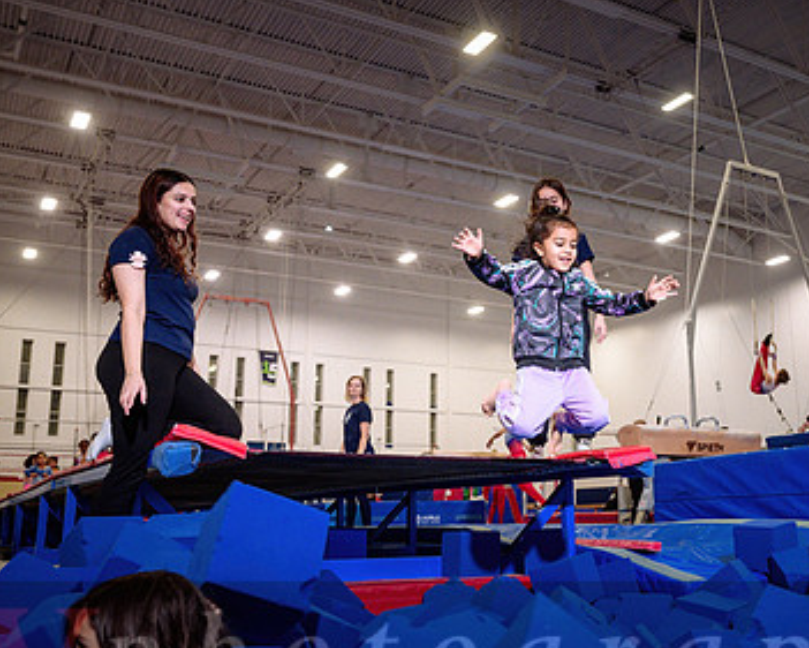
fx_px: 934
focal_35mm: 39
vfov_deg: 38.2
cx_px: 529
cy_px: 343
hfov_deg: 46.2
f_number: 3.5
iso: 1600
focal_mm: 24
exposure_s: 1/400
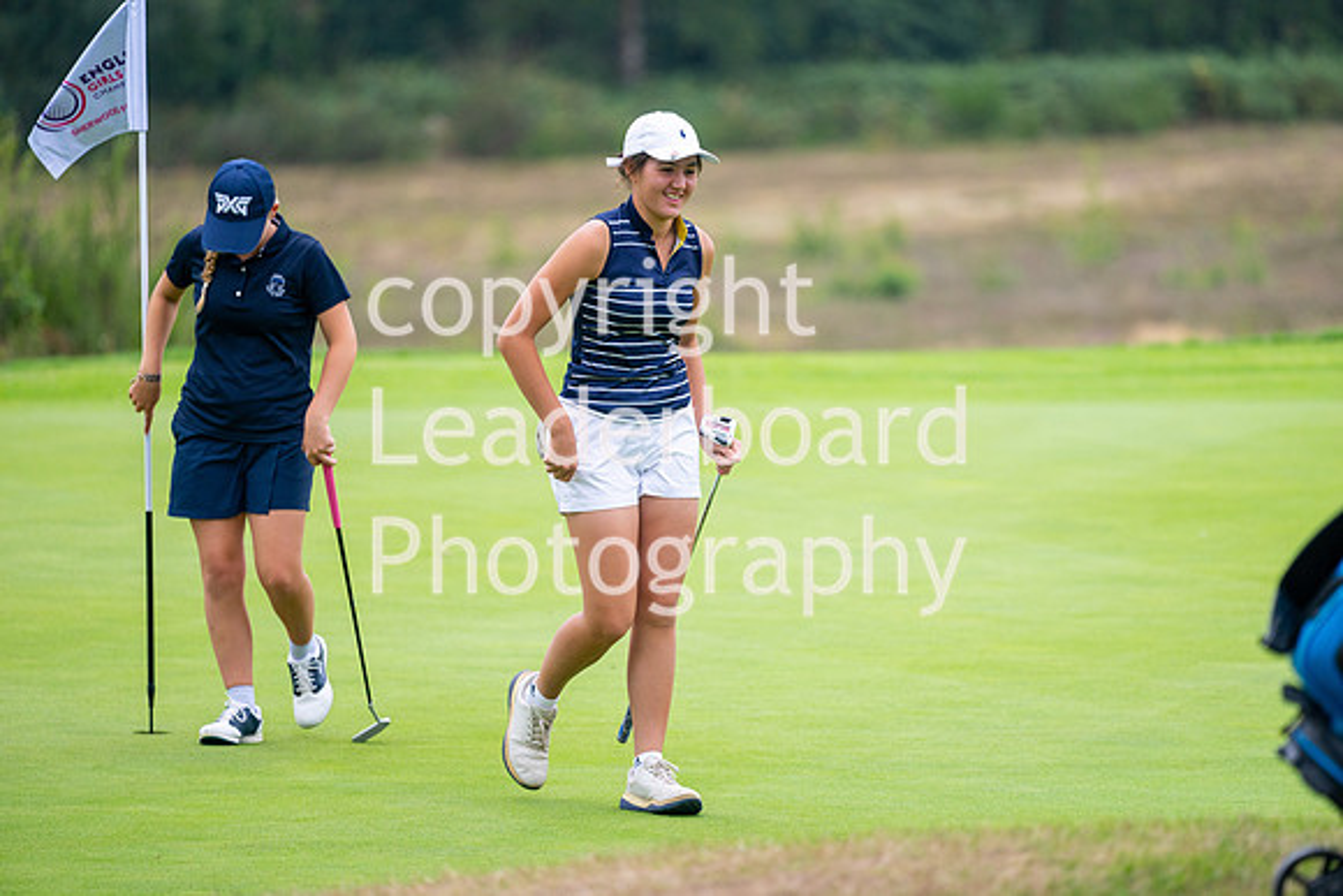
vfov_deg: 4.6
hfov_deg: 6.9
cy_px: 448
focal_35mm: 300
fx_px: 11194
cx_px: 672
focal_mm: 300
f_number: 4.5
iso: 400
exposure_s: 1/2000
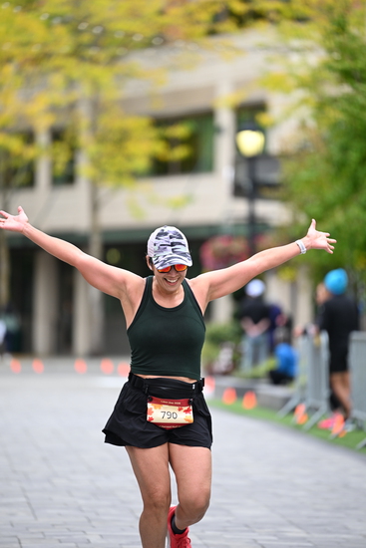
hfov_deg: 6.9
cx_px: 183
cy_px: 274
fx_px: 3048
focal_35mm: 200
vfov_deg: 10.3
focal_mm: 200
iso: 640
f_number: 2.8
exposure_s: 1/1600
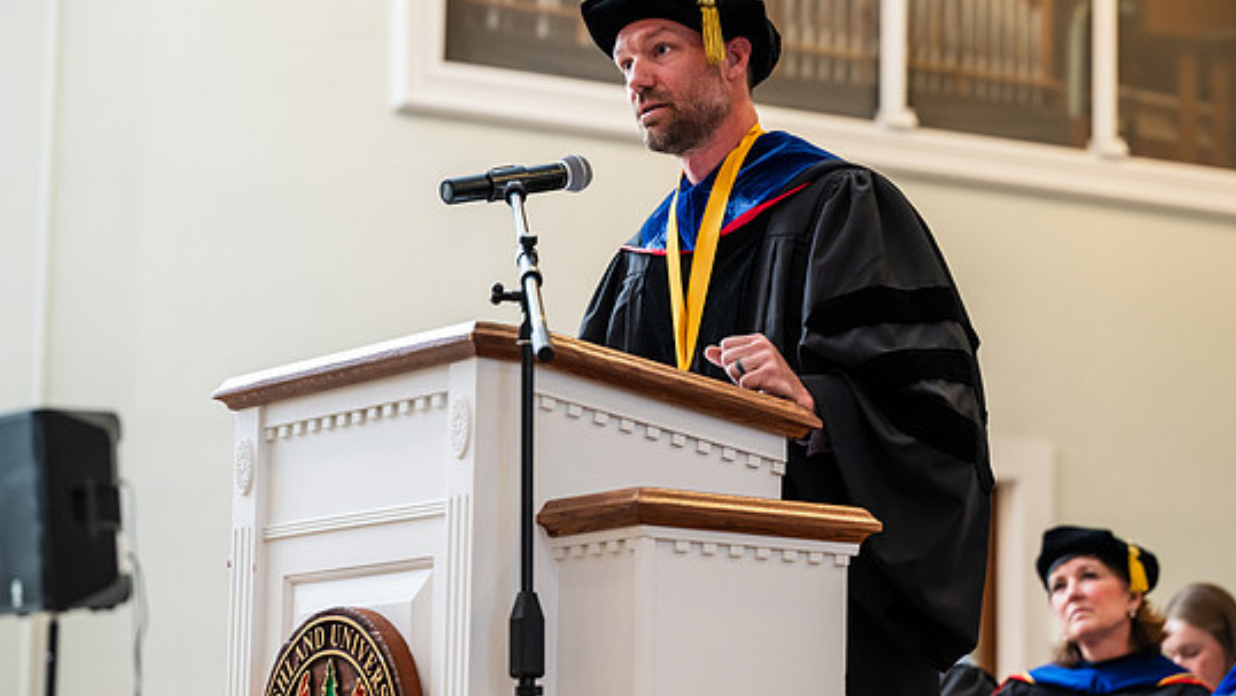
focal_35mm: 105
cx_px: 620
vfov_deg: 11.5
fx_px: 3442
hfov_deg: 20.4
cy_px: 369
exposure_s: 1/200
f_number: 3.5
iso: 1600
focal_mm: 93
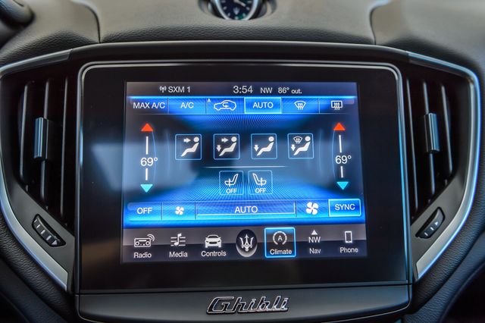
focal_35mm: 32
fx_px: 431
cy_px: 162
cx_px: 242
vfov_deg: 41.1
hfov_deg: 58.7
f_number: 4
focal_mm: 32
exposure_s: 1/100
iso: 400
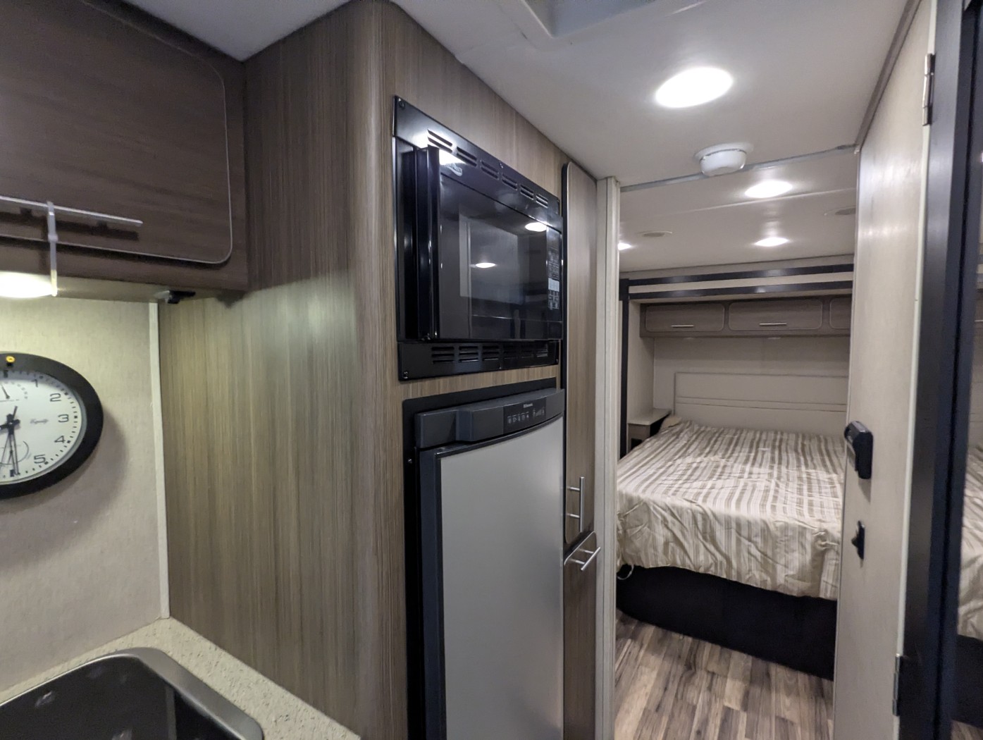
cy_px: 370
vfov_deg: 78.2
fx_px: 455
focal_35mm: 16
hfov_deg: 94.4
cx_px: 492
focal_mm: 2.35
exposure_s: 1/30.6
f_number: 2.2
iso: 336
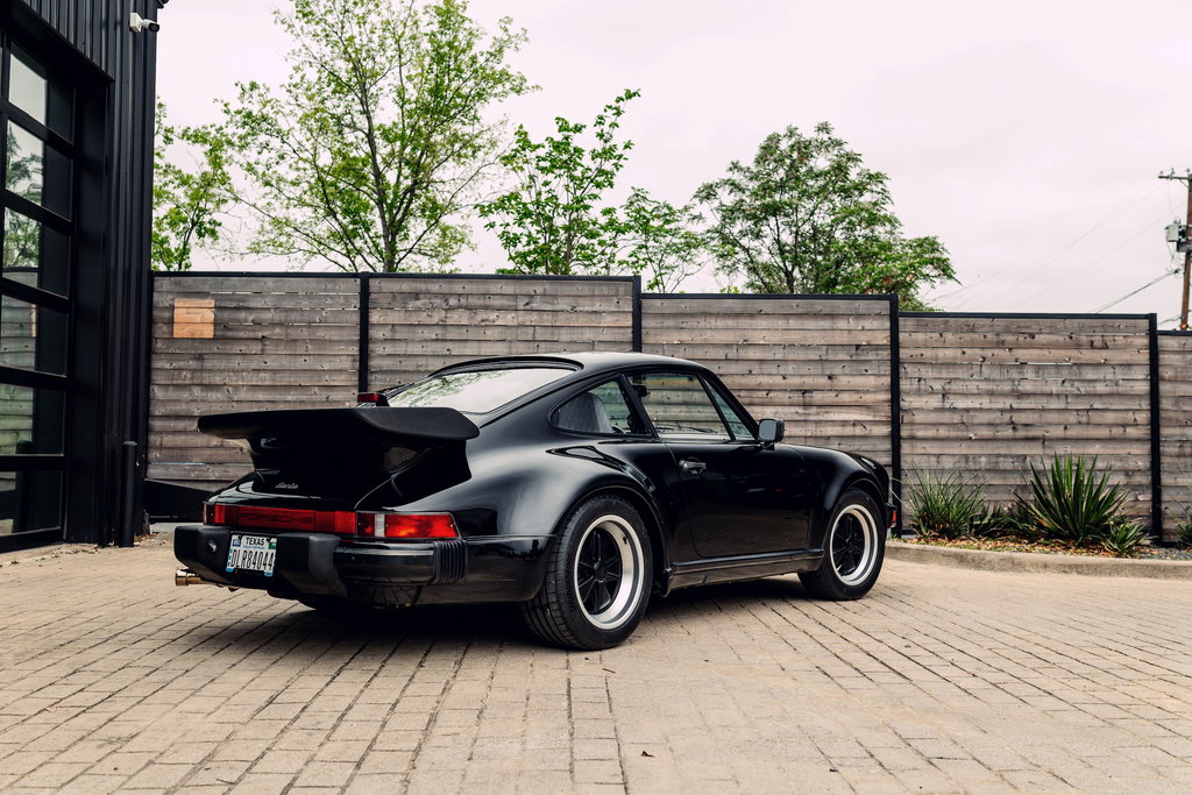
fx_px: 1159
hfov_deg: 54.4
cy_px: 398
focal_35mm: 35
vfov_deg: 37.9
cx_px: 596
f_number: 4
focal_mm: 35
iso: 200
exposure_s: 1/50
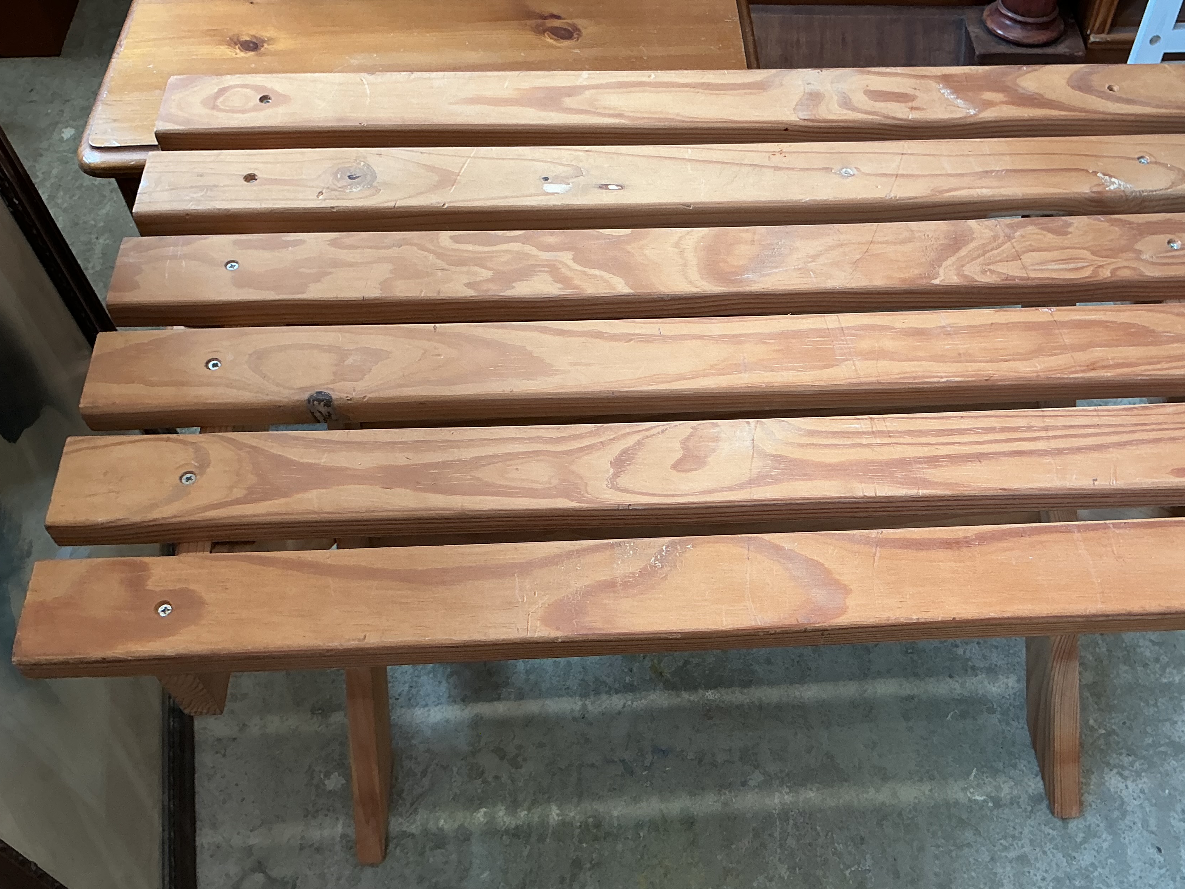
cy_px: 497
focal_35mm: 35
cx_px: 705
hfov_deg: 52.3
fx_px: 1198
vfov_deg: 40.6
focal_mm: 3
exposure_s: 1/60
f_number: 1.8
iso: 40
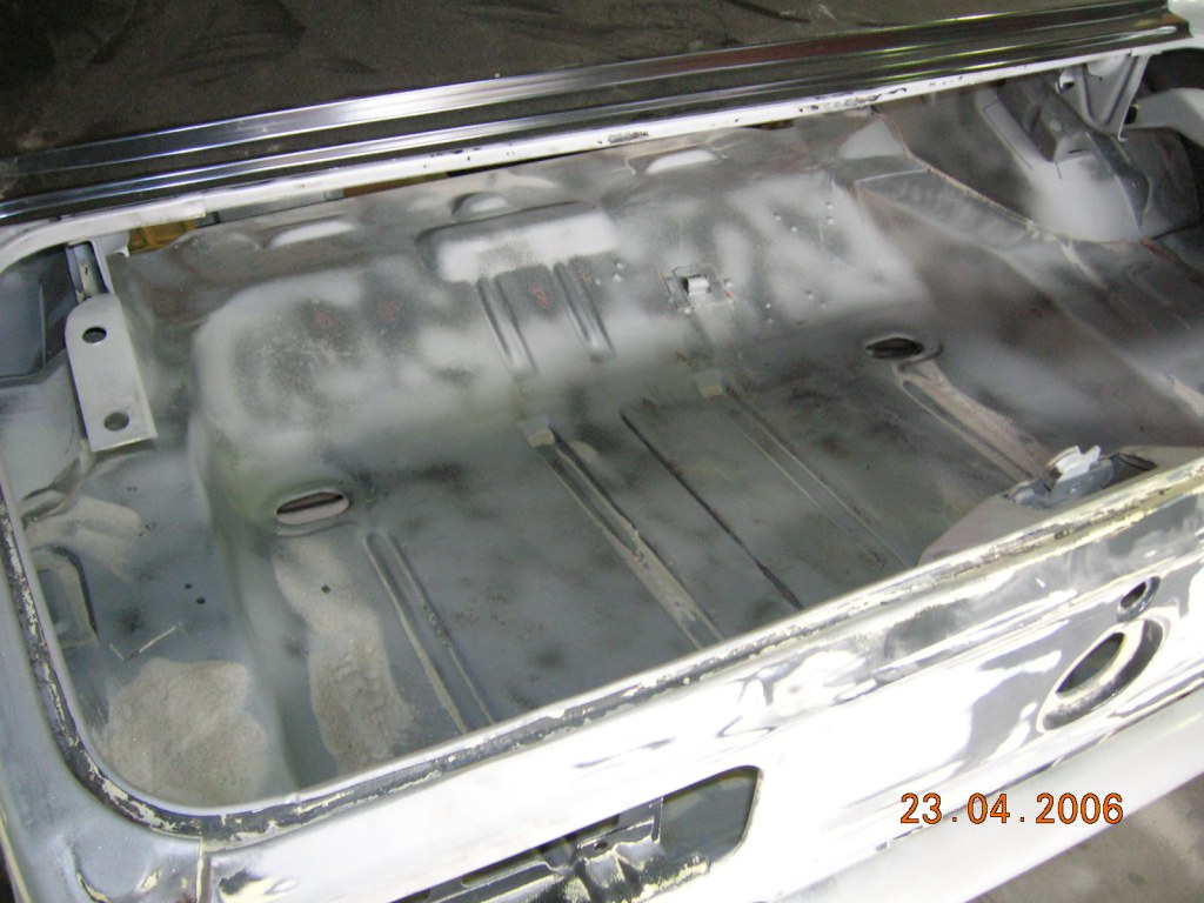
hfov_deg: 54.0
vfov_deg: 41.8
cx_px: 602
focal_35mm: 34
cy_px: 452
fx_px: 1183
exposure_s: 1/18.6
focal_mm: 5.7
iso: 200
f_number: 2.9
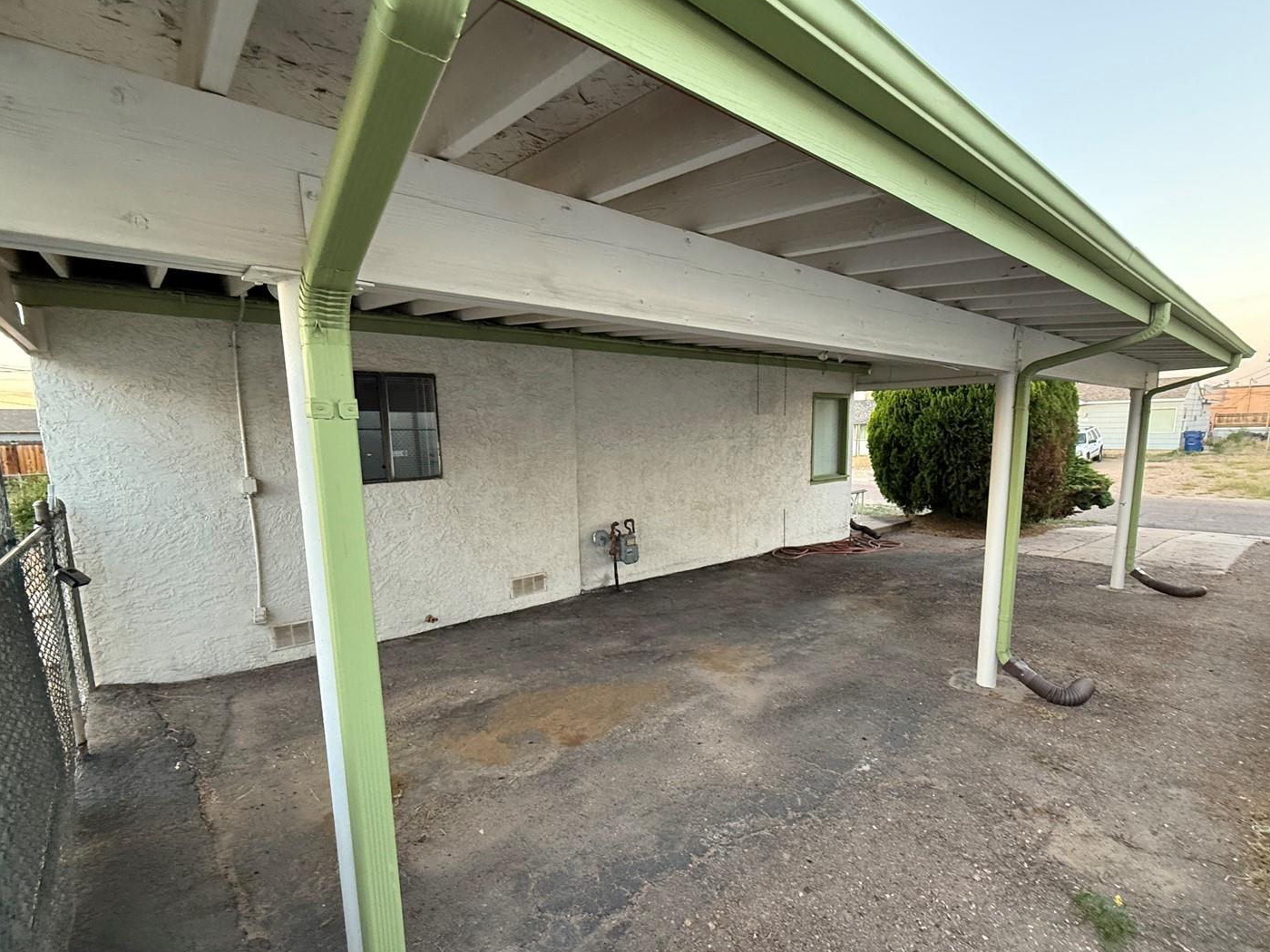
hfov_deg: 94.5
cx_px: 626
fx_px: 587
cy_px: 521
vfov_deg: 77.9
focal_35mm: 16
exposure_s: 1/63
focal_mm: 2.22
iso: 400
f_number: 2.2
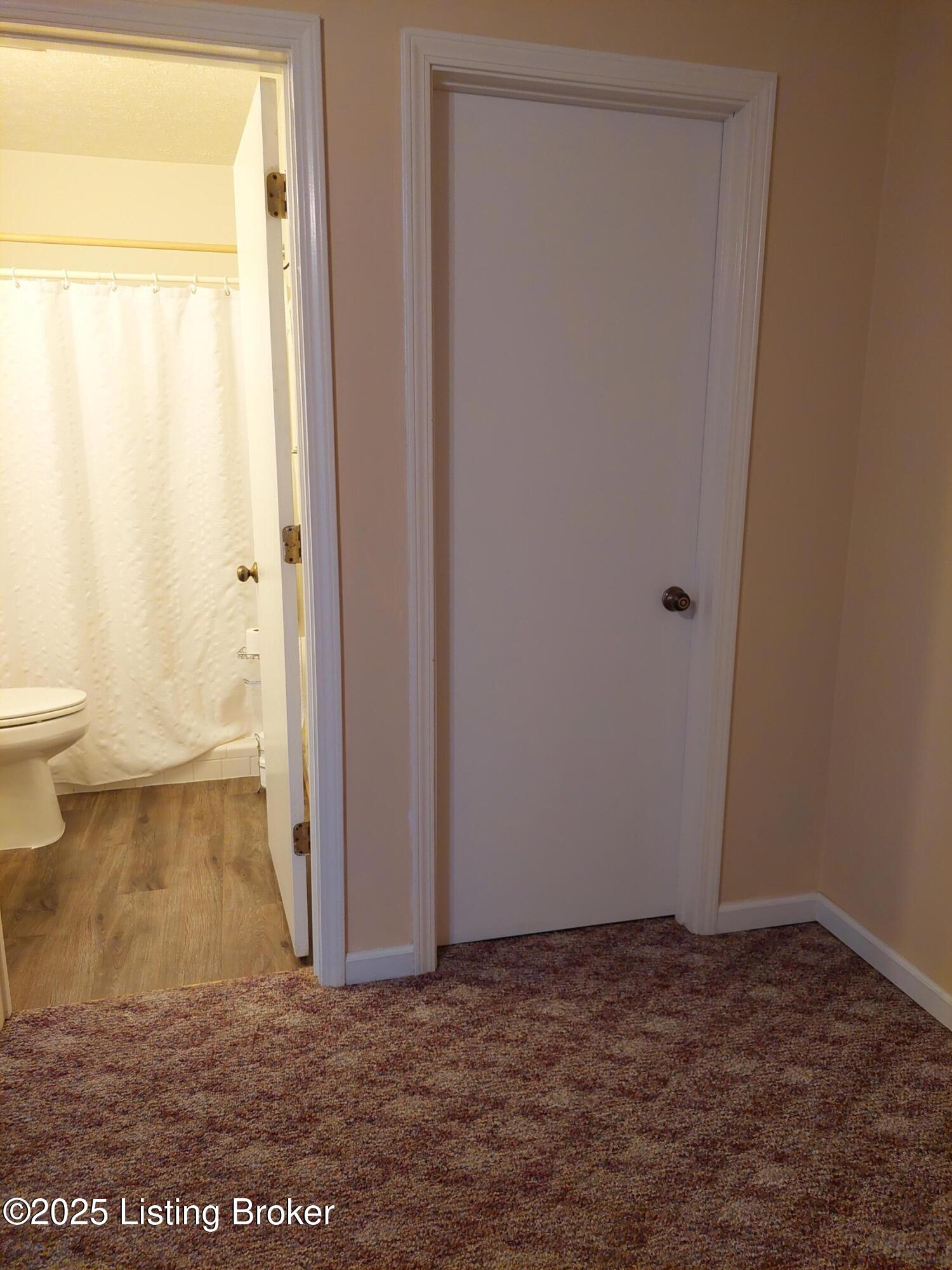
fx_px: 880
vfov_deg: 71.6
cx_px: 476
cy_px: 635
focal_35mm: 24
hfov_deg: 56.8
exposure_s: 1/60
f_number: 1.8
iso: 200
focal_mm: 5.23
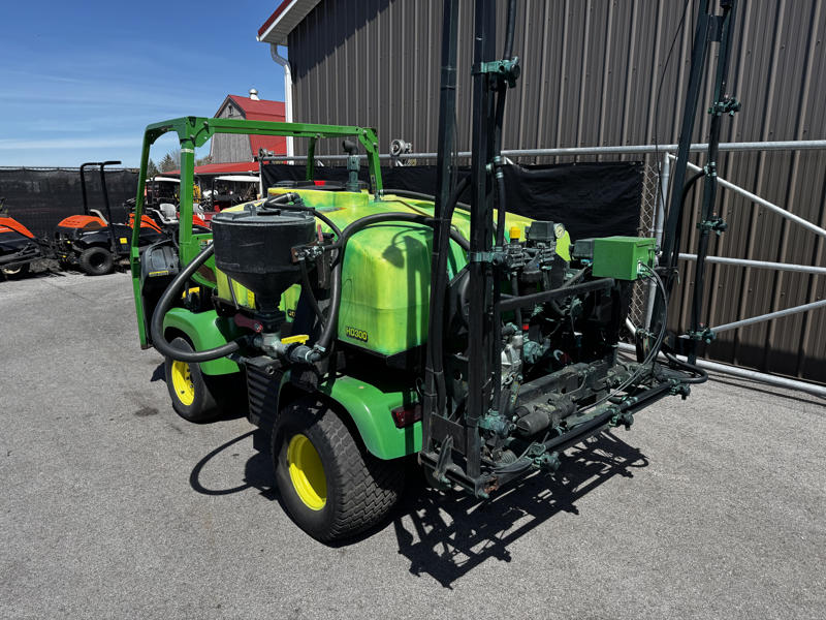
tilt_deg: -12.1
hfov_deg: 71.6
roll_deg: -1.3
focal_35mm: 24
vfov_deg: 56.8
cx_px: 413
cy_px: 310
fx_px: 573
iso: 80
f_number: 1.78
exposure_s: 1/2959
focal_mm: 6.76
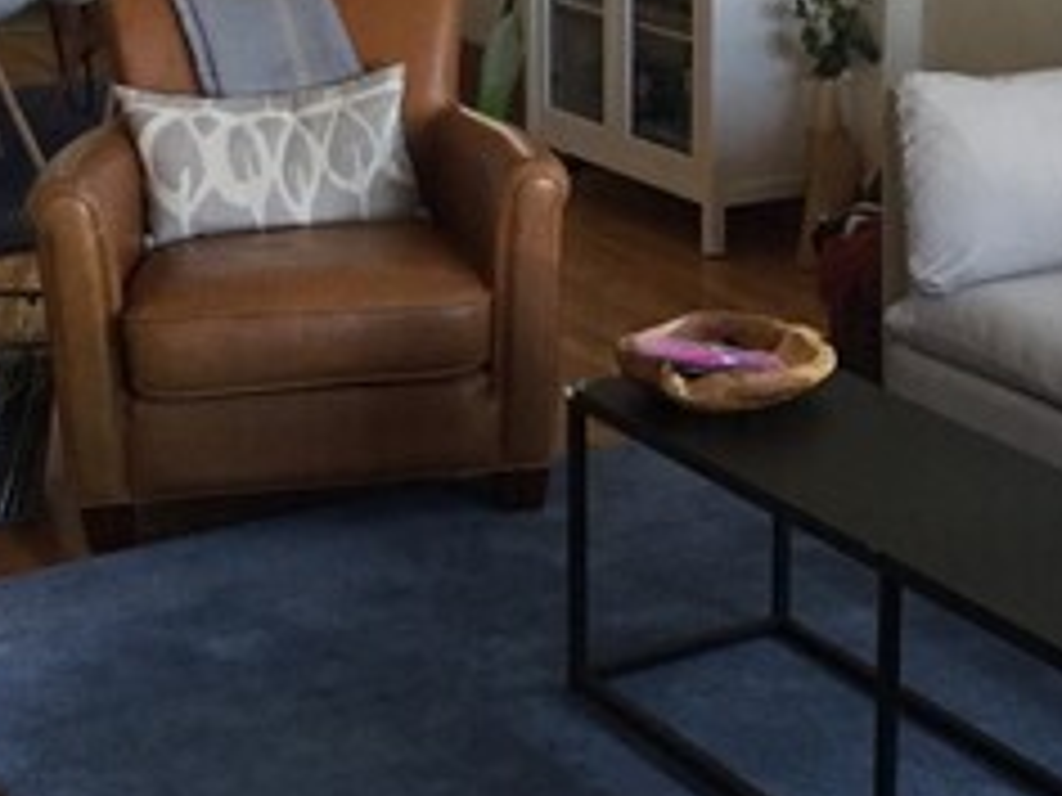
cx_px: 1006
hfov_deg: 23.1
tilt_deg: -14.2
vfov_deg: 17.9
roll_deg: +1.2
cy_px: 207
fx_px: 2516
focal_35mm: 82
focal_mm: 4.15
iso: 160
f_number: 2.2
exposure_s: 1/30
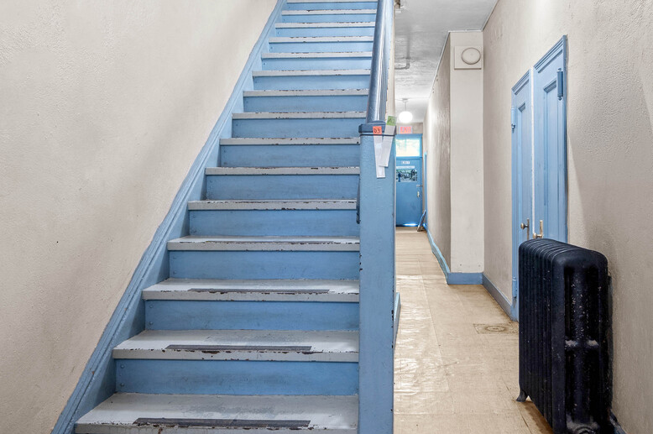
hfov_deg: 66.3
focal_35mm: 27
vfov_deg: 47.7
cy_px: 190
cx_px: 415
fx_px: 489
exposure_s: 2
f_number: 11
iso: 320
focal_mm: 14
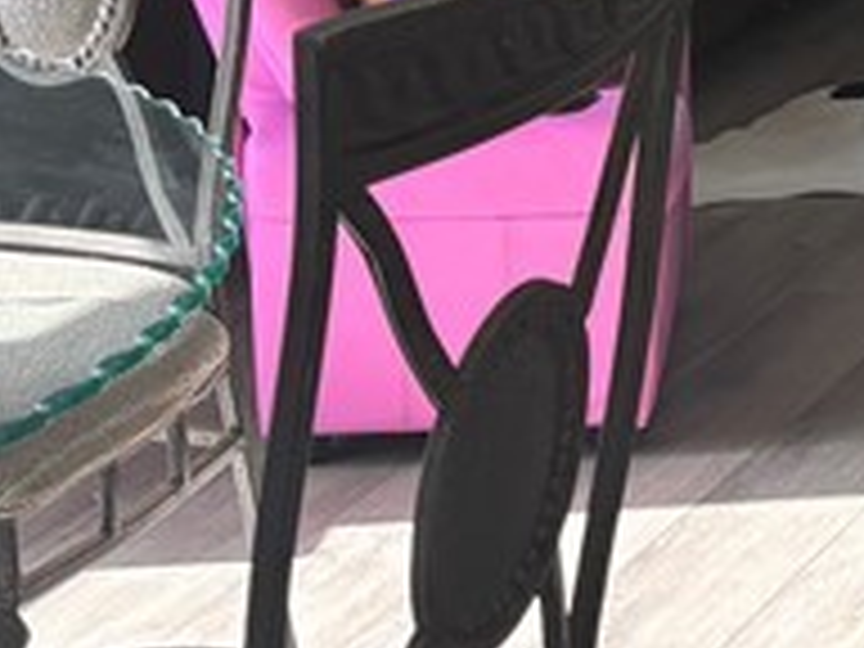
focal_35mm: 139
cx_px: 1359
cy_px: -423
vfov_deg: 10.2
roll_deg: -0.3
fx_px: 3469
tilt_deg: -9.0
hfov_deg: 13.3
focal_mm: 5.96
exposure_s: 1/139
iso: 40
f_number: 1.6
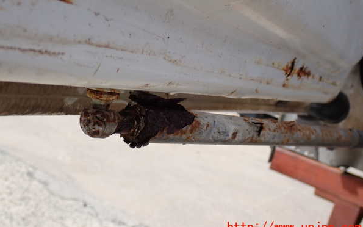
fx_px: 465
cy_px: 98
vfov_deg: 27.4
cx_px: 182
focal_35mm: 47
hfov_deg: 42.6
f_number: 4
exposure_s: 1/640
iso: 100
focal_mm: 7.84
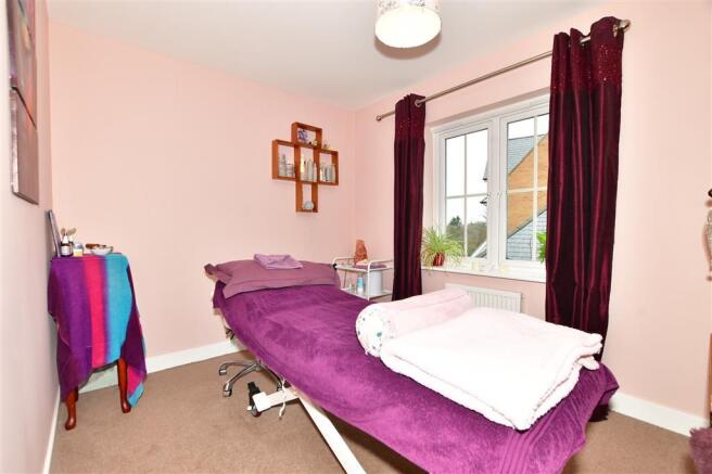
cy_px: 237
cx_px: 356
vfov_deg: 77.3
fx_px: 297
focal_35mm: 15
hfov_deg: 100.4
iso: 400
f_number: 7.1
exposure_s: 1/25
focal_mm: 10
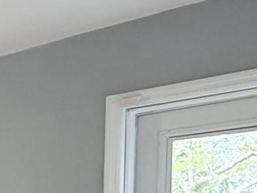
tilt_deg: -0.5
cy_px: 261
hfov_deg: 17.4
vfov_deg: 17.9
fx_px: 564
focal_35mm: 76
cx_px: -273
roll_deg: -1.0
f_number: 2.2
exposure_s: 1/60
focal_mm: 2.22
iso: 250
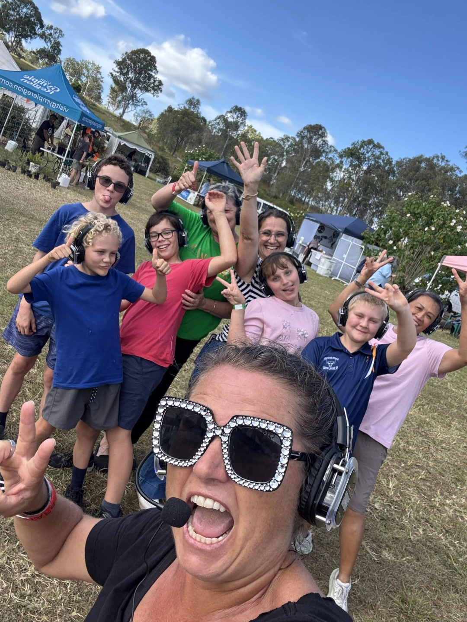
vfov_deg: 60.0
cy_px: 311
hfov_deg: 46.8
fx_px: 540
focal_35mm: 30
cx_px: 234
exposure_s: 1/407
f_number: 1.9
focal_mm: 2.69
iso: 25
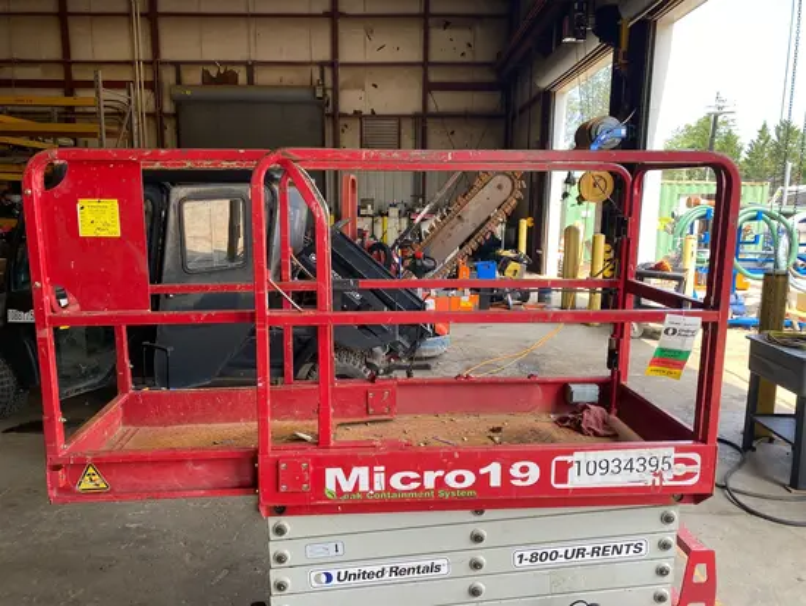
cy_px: 303
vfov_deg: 53.1
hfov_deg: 67.3
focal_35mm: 26
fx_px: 606
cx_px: 403
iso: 32
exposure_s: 1/181
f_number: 1.8
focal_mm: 4.25
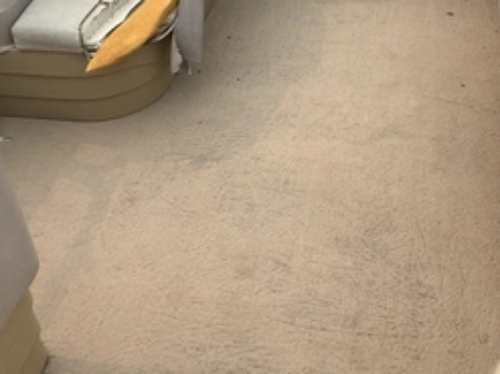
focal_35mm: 47
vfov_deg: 30.4
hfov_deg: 40.1
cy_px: 95
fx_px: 679
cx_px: 320
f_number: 1.8
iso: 25
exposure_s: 1/1490
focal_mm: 3
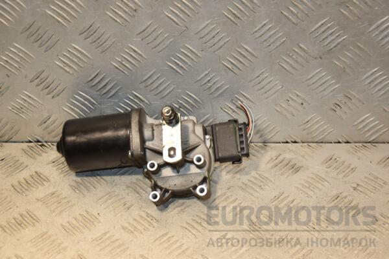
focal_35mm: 75
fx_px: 810
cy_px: 130
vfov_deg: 18.2
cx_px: 194
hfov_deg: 27.0
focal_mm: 50
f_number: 5.6
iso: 800
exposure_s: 1/200
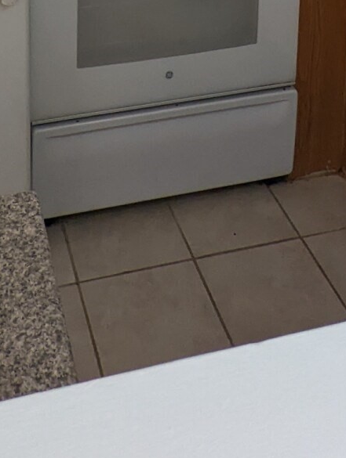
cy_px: -277
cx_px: 101
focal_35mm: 56
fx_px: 744
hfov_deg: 26.0
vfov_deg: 24.2
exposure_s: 1/162
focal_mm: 2.35
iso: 406
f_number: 2.2
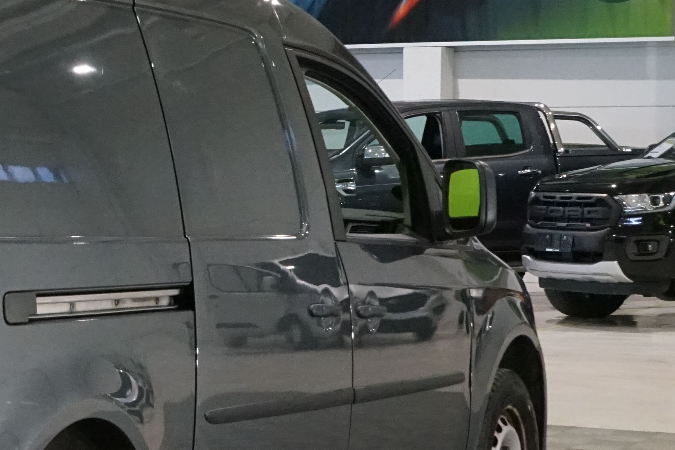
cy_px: 207
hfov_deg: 16.9
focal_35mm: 117
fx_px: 2194
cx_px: -96
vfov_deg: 11.7
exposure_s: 1/50
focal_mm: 40
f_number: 14
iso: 6400
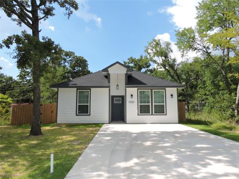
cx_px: 120
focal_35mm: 24
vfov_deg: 56.8
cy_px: 90
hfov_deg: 71.6
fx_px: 166
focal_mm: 4.3
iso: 500
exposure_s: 1/1000
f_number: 6.7
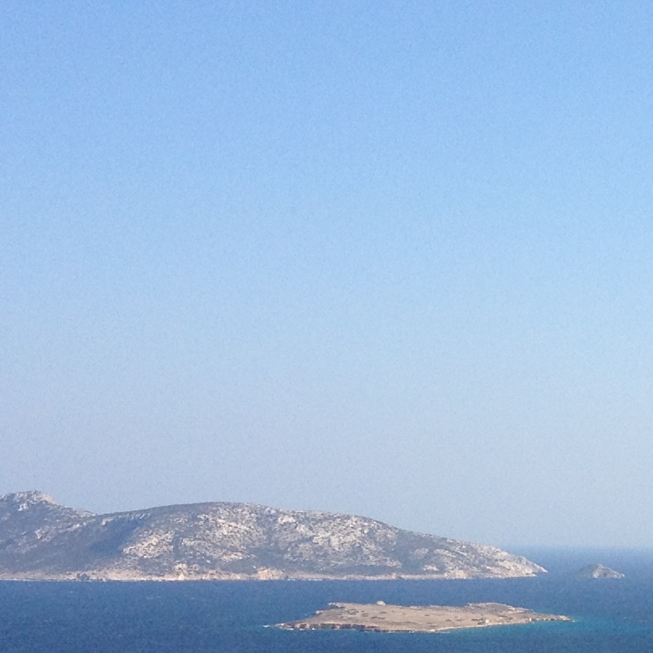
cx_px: 818
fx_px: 2668
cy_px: 575
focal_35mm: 125
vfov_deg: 13.8
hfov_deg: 13.5
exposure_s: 1/1577
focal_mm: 4.28
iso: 50
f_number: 2.4
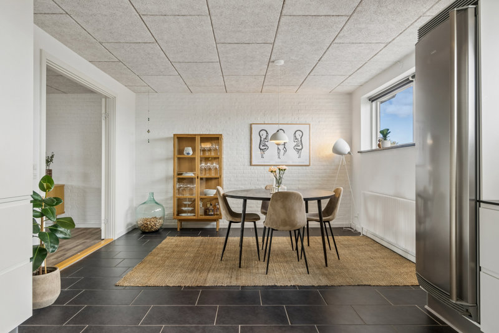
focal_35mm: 22
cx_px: 250
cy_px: 166
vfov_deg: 56.1
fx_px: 312
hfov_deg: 77.3
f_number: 8
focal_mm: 15
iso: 200
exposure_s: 1/50
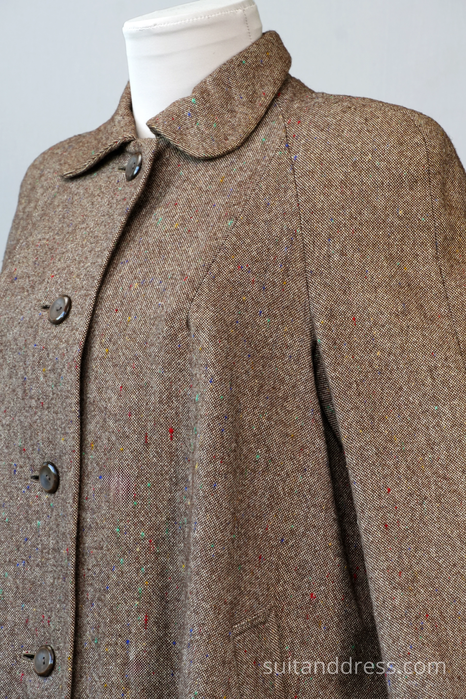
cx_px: 233
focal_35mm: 132
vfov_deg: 15.5
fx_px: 2563
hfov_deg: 10.4
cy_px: 350
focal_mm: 88
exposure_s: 1/40
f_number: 8
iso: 500
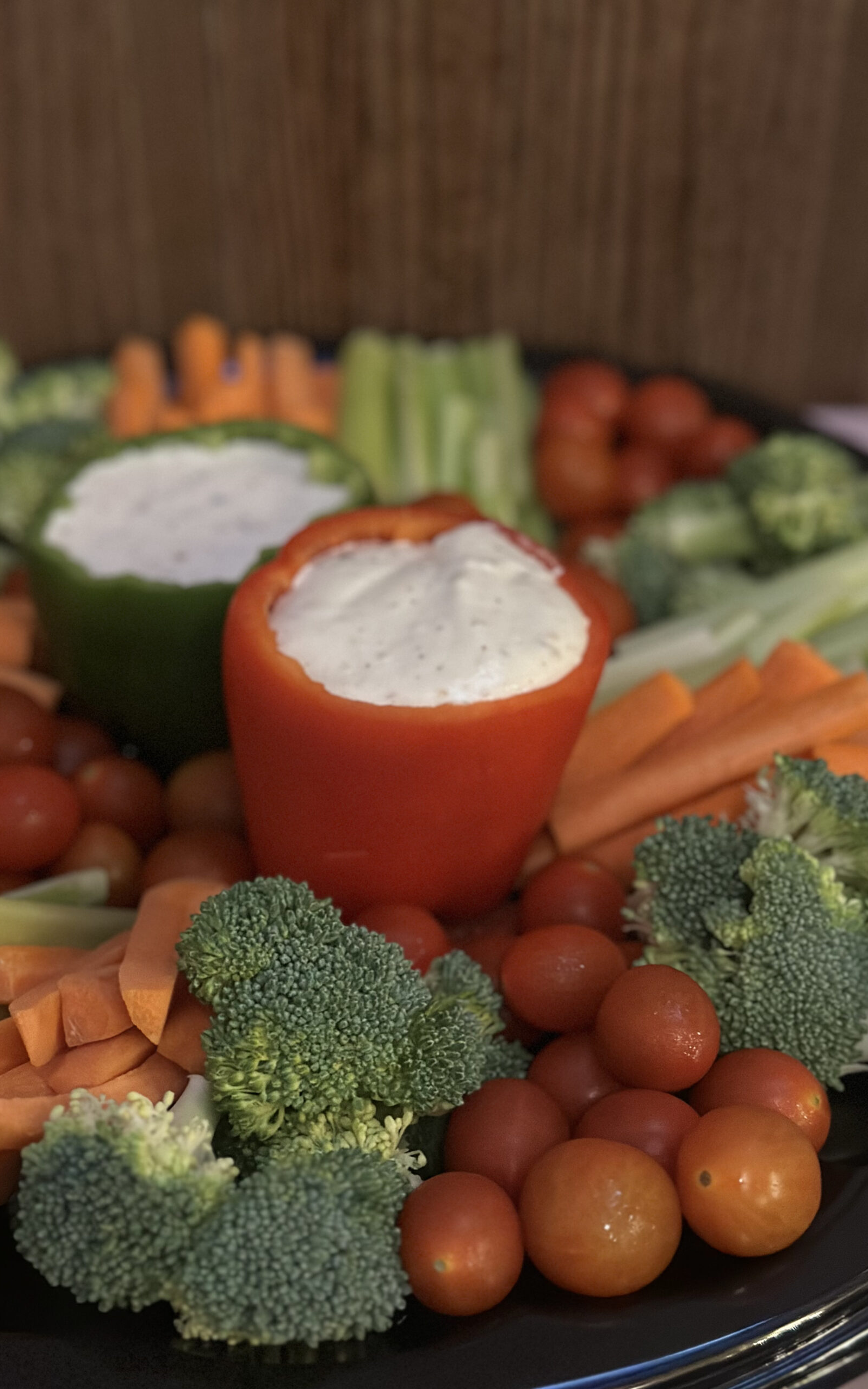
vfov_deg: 39.6
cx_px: 360
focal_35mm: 51
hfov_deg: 25.3
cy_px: 694
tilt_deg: -36.6
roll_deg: +0.9
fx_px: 1931
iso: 800
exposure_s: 1/24
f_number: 1.78
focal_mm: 6.86
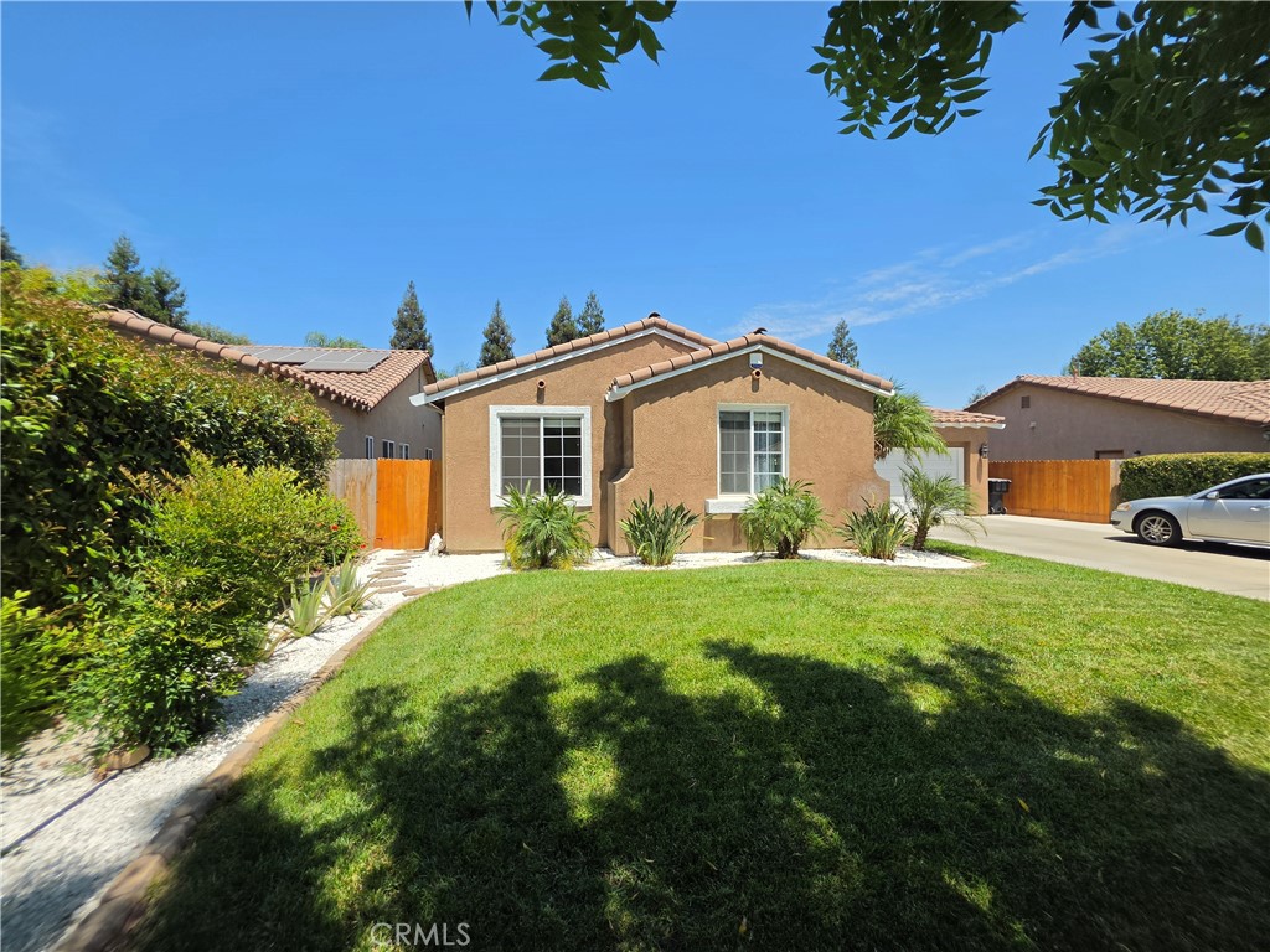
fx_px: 477
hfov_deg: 106.2
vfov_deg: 89.9
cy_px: 476
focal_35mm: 13
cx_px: 635
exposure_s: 1/1445
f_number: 1.9
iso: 32
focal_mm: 2.2
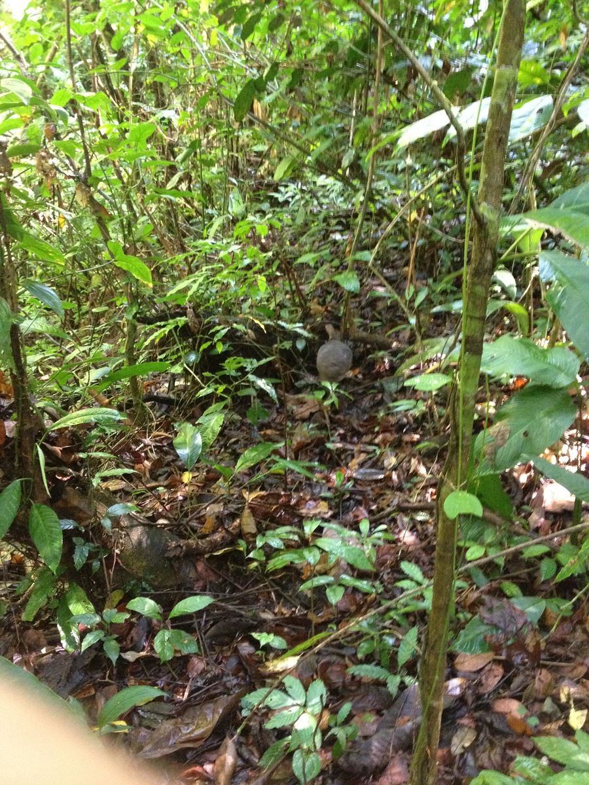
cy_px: 392
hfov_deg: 40.7
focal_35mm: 35
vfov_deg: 52.6
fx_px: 794
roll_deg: -1.9
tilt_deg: -25.9
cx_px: 294
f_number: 2.4
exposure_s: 1/17
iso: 400
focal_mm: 4.28
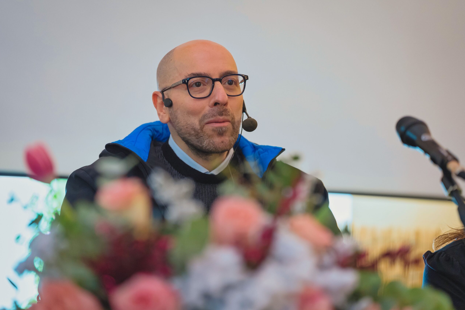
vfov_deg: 9.8
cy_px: 155
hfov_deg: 14.6
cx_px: 233
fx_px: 1809
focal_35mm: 140
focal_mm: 139
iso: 1000
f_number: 2.8
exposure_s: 1/100
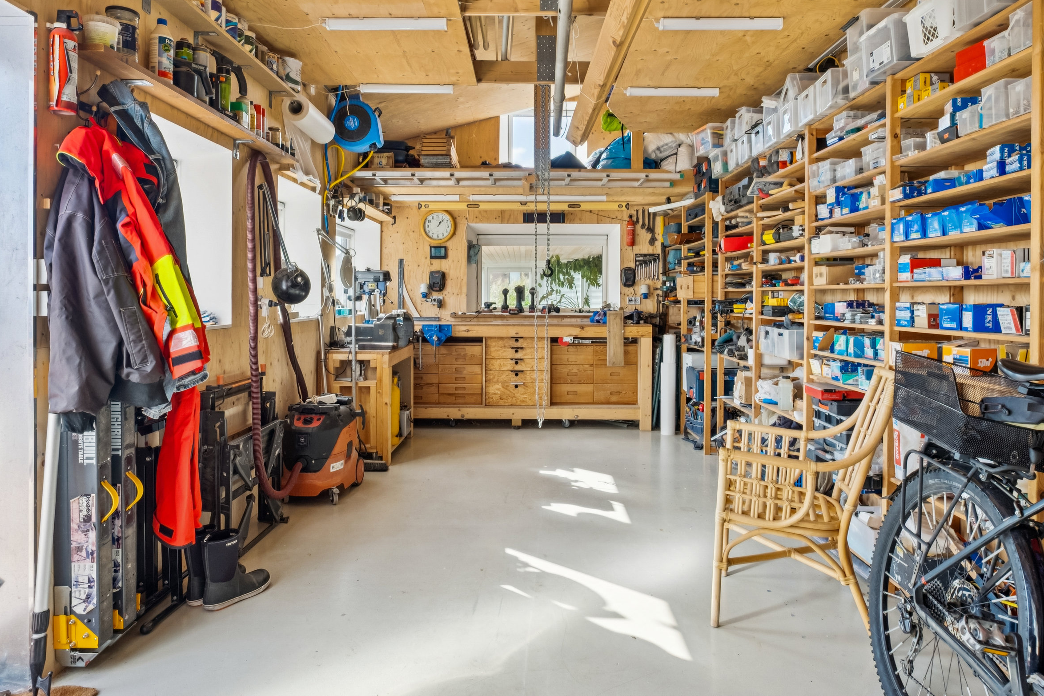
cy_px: 314
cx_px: 523
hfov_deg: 76.1
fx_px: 667
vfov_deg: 55.0
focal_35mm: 23
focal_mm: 12
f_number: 5.6
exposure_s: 1/125
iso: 800
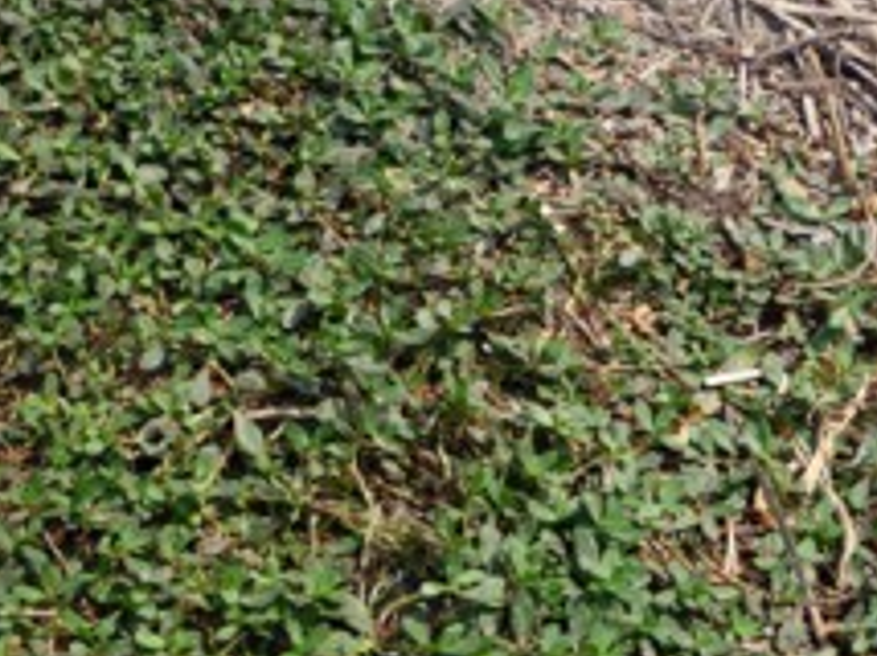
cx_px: 168
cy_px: 672
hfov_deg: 31.8
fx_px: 1493
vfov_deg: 23.6
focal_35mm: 59
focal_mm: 4.9
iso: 80
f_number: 3.3
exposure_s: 1/1000
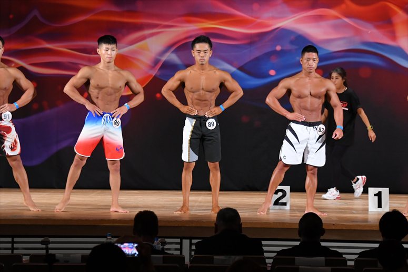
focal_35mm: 174
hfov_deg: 11.8
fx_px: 1971
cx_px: 204
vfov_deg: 7.9
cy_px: 136
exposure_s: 1/400
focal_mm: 116
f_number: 5.6
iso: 3200
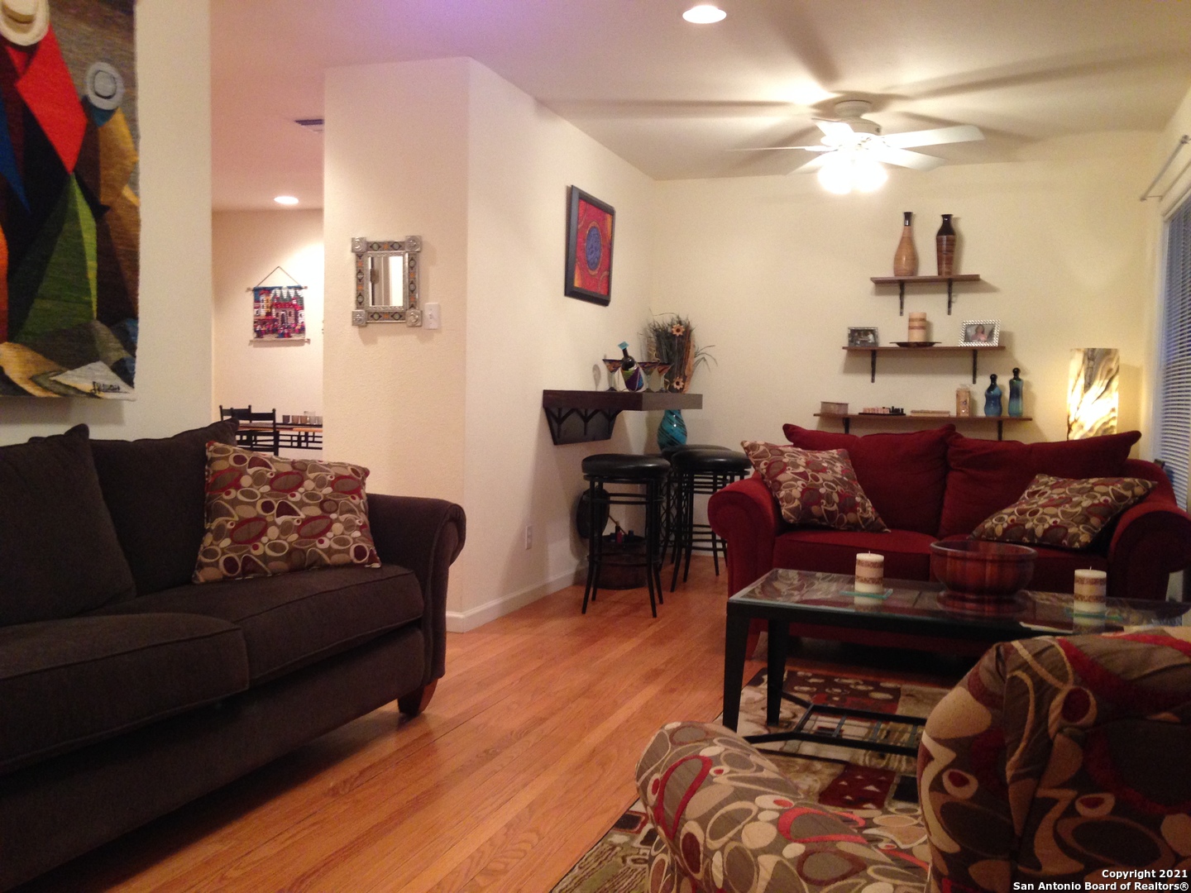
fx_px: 1135
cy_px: 446
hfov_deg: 55.4
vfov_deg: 42.9
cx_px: 596
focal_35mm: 33
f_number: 2.4
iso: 200
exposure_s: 1/20
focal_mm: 4.12
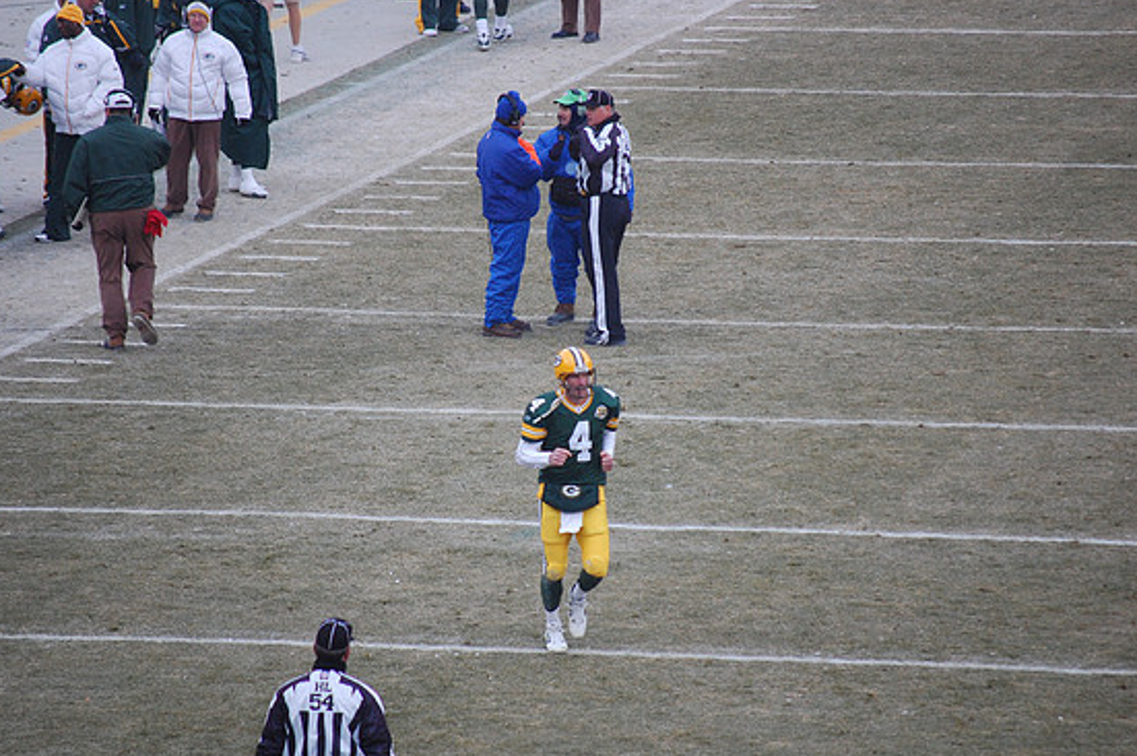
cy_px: 390
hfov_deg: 6.5
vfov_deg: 4.3
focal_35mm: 316
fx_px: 9968
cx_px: 572
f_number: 6.3
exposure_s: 1/800
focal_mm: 200
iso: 800
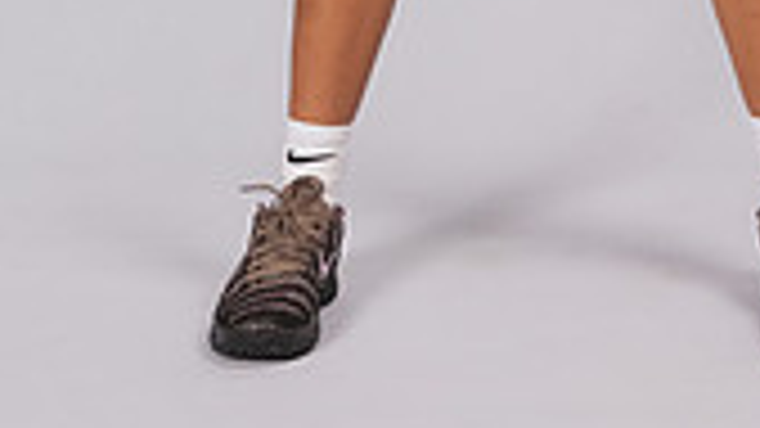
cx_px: 562
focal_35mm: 117
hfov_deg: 18.2
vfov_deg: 9.4
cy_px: -554
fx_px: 2357
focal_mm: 42
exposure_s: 1/200
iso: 250
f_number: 8
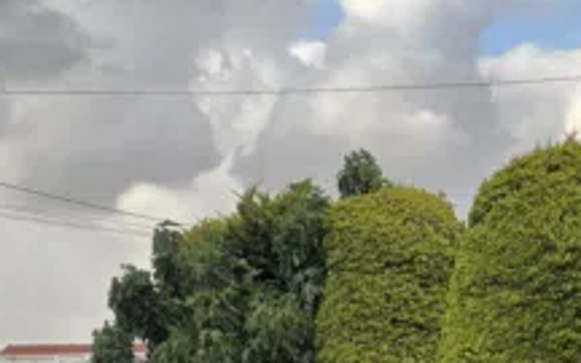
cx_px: 377
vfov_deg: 8.6
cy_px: 414
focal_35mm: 151
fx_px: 2391
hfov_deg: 13.8
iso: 32
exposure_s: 1/121
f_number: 2.8
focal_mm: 9
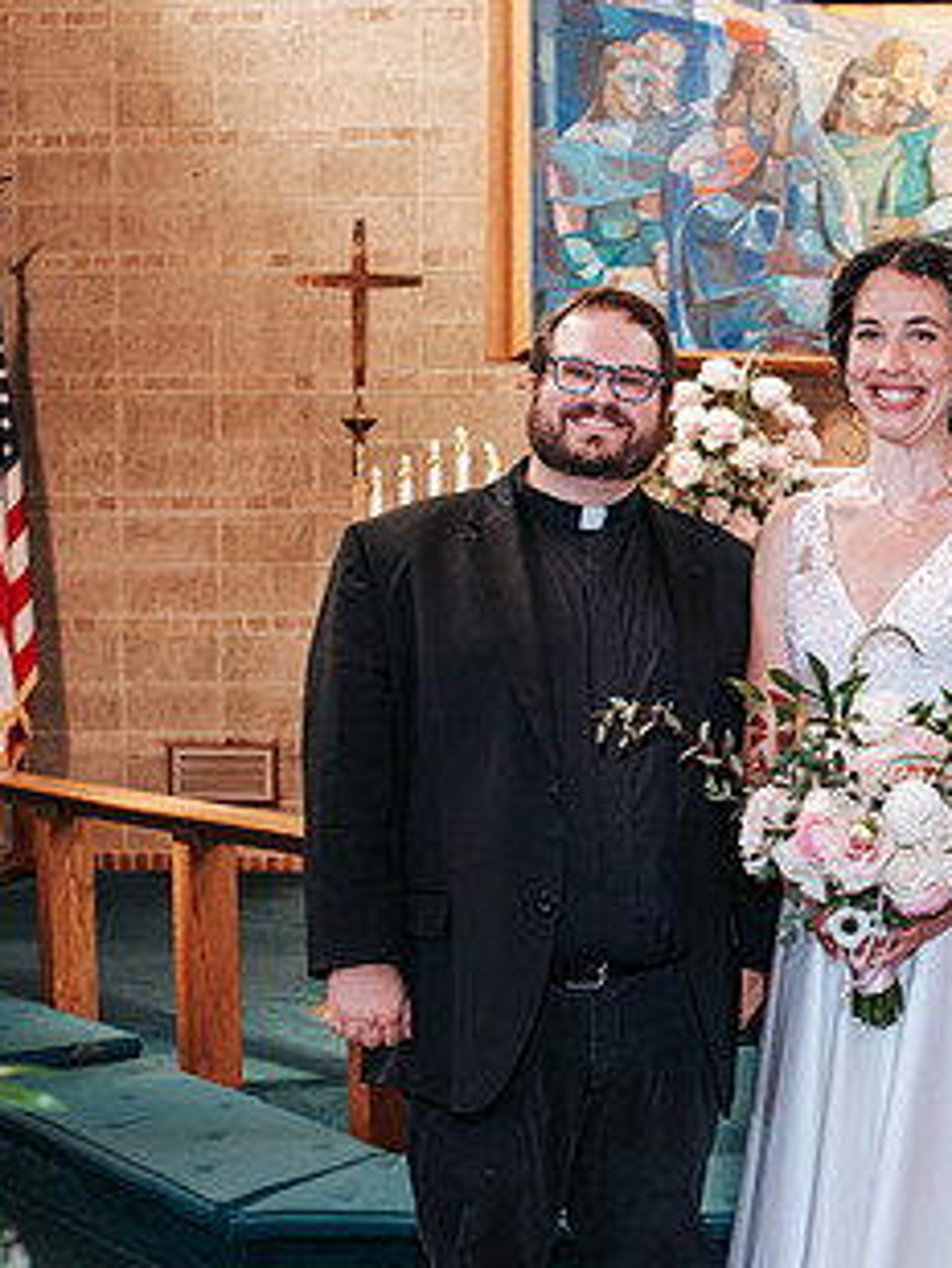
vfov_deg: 28.5
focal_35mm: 68
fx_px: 2492
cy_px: 732
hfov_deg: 20.7
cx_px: 1022
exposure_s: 1/125
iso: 1000
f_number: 3.2
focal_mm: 35
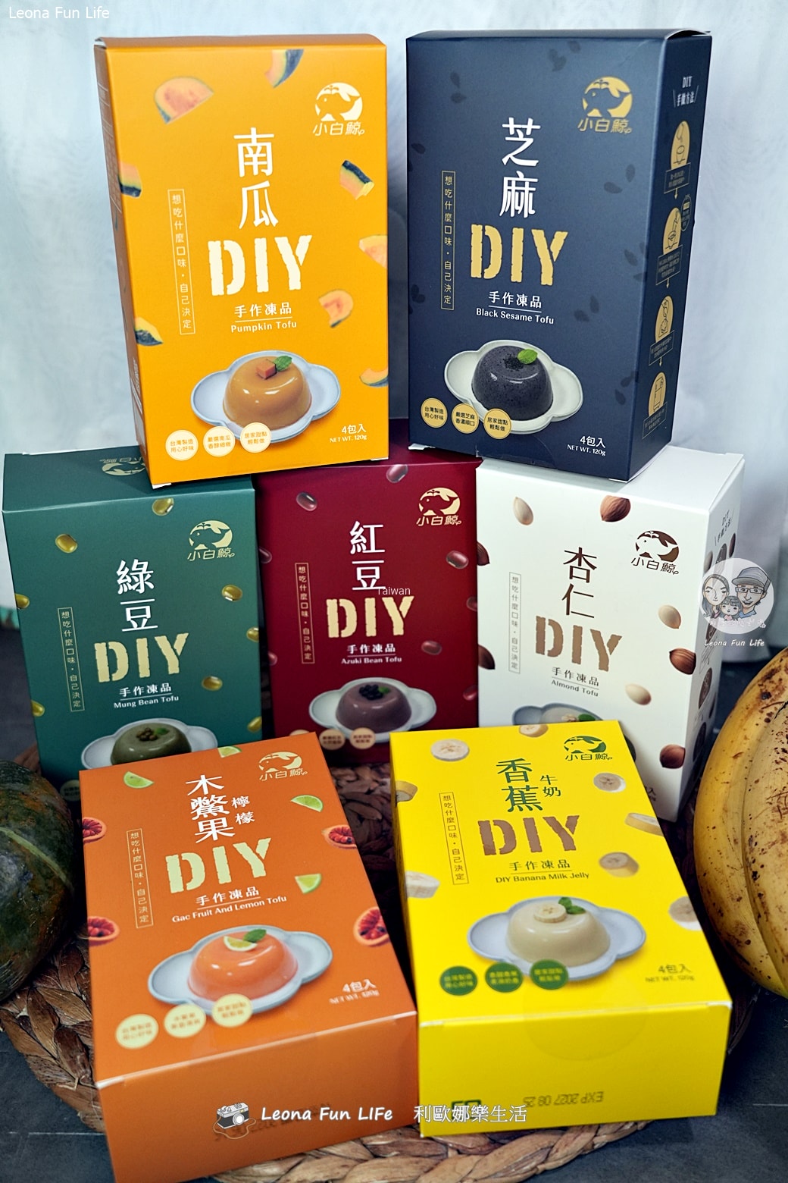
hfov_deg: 36.9
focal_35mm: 36
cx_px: 394
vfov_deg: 53.1
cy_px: 592
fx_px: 1182
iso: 1000
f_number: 5
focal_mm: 36
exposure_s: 1/160
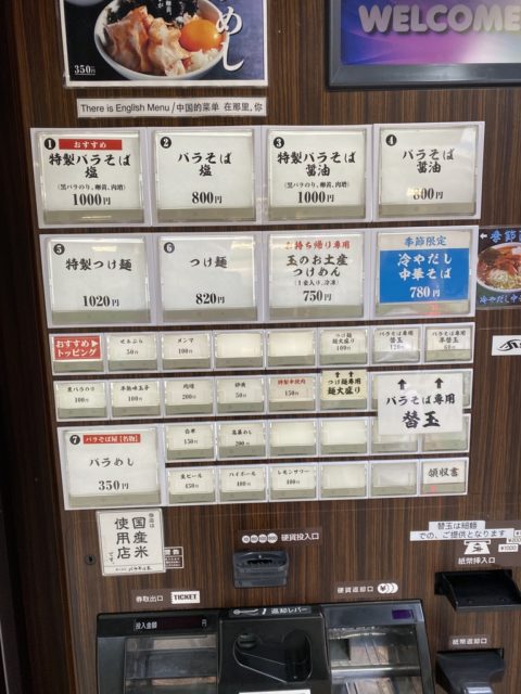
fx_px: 522
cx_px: 260
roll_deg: -0.8
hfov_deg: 53.1
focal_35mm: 26
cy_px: 347
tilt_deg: -9.7
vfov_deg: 67.3
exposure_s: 1/100
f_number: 1.8
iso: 100
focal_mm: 4.25
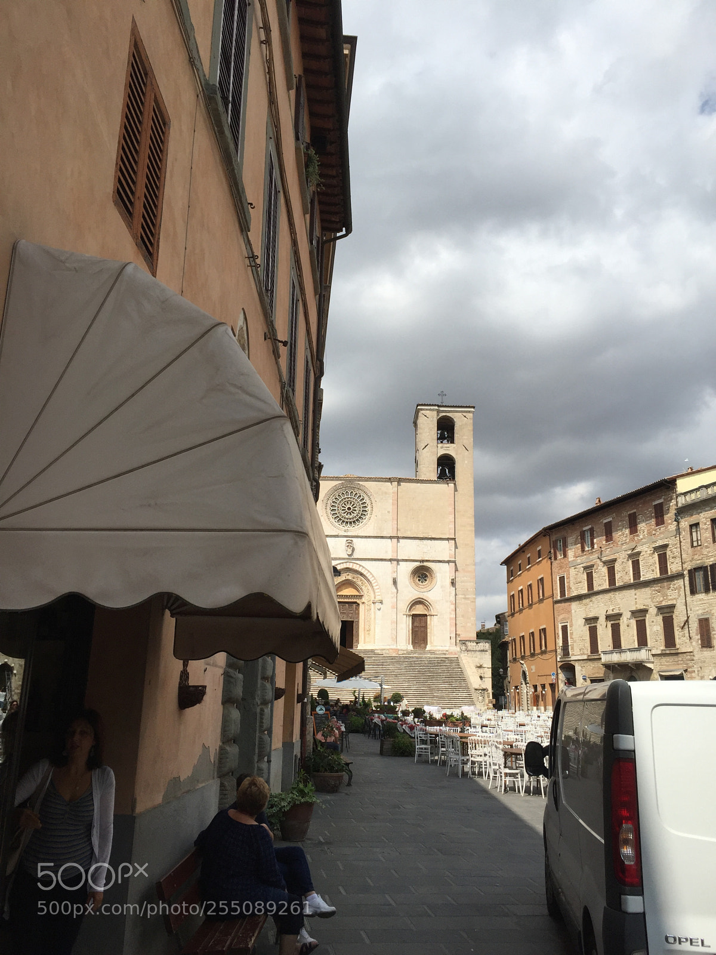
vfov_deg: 61.7
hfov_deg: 48.2
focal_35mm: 29
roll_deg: -1.3
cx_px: 358
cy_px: 478
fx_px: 800
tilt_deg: +16.8
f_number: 2.2
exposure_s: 1/3300
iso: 32
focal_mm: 4.15
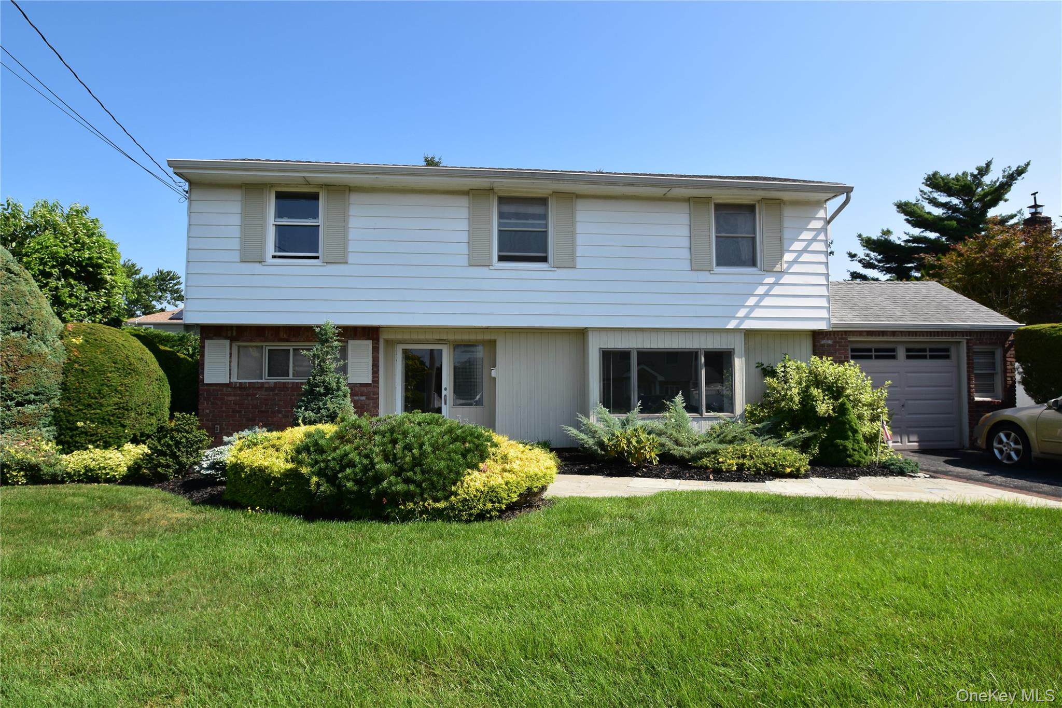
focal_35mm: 20
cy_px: 354
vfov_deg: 63.2
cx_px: 531
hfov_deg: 85.4
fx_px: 575
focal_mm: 13
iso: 400
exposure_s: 1/400
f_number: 11
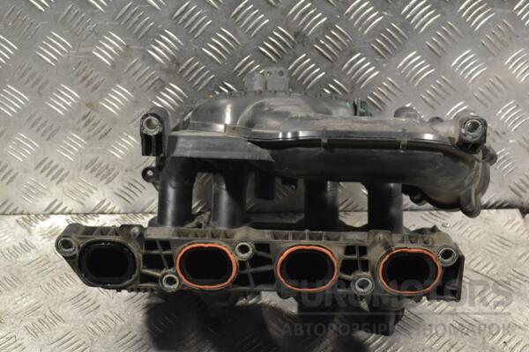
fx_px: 705
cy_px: 176
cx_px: 264
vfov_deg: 28.1
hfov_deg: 41.1
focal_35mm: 48
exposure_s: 1/250
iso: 3200
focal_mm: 32
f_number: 8
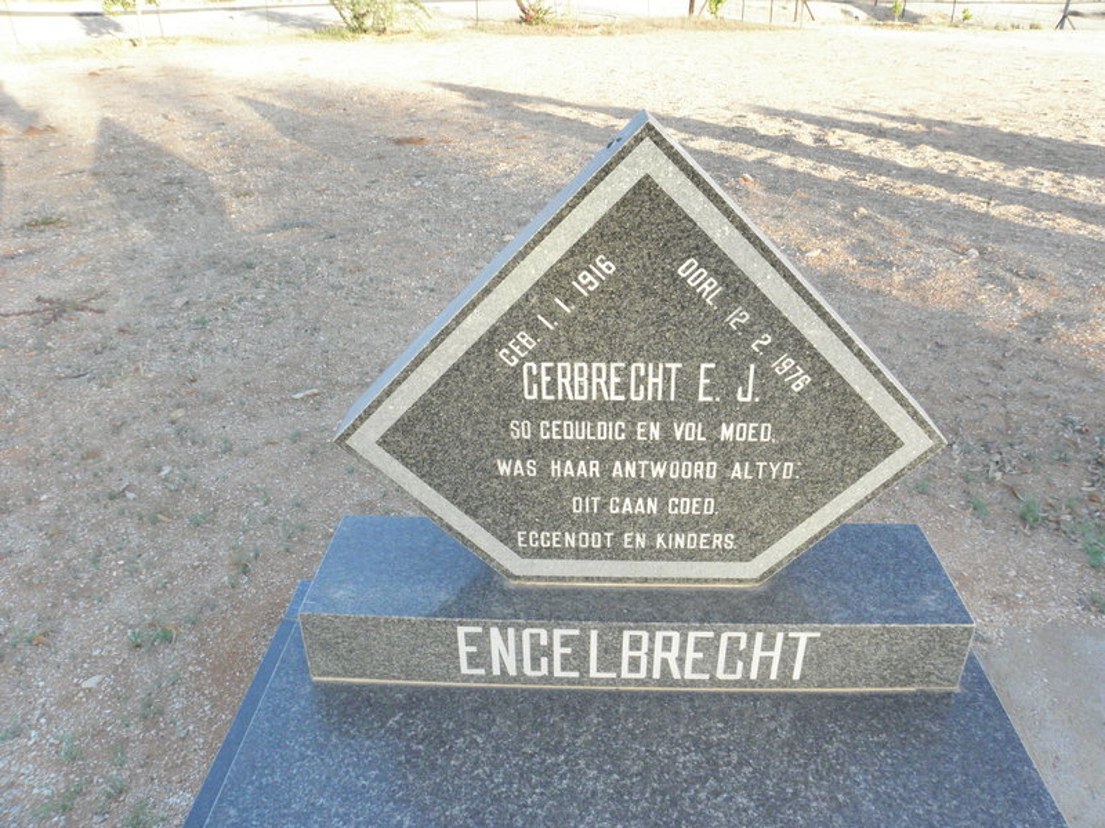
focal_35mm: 26
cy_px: 414
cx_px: 552
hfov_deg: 67.3
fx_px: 830
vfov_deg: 53.1
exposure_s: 1/80
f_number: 6.3
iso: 200
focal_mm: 4.6
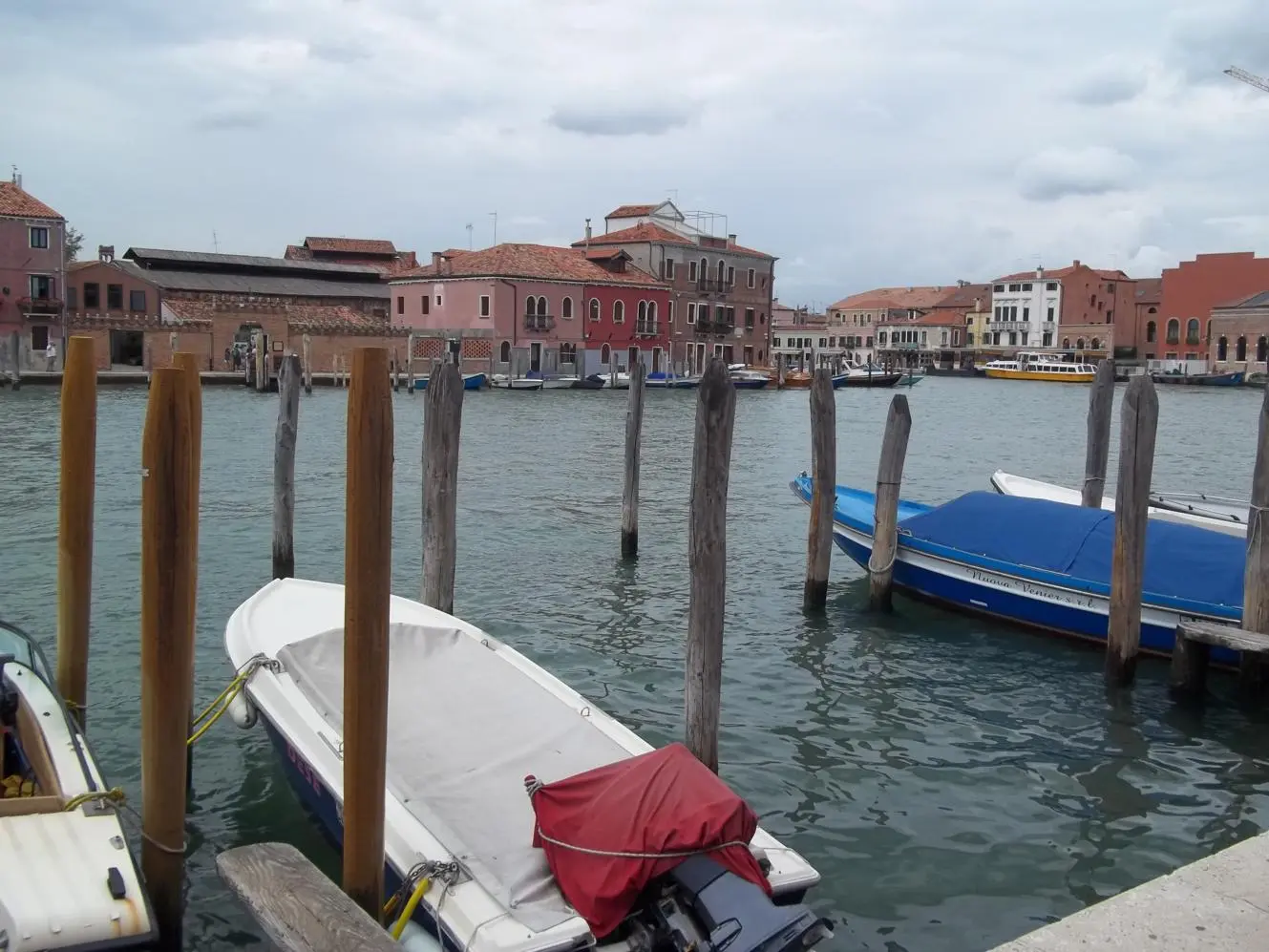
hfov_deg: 56.8
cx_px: 634
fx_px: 1173
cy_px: 476
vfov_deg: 44.2
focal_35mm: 32
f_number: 8.8
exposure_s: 1/160
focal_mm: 5.7
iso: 64
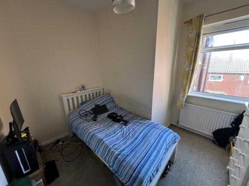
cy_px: 93
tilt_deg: -15.3
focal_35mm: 13
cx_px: 124
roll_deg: +1.2
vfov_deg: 89.9
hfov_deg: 106.2
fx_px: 93
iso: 250
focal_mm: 1.57
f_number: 1.8
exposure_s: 1/93
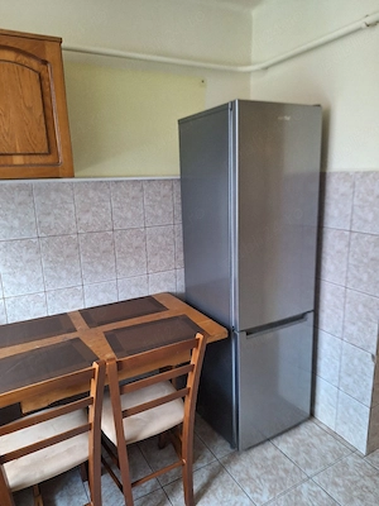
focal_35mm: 23
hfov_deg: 58.9
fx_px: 336
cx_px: 190
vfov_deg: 73.9
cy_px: 253
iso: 100
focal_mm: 5.54
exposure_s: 1/50
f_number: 1.8
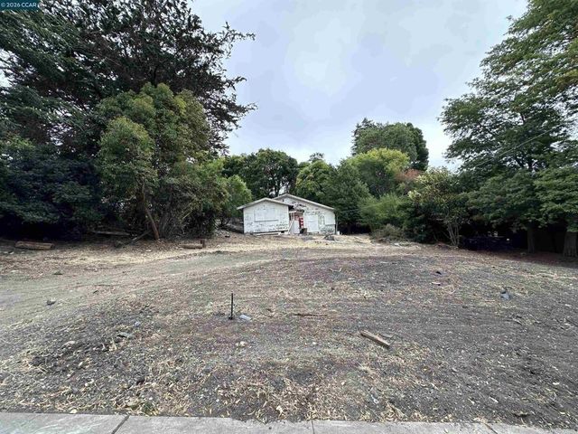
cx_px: 289
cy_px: 217
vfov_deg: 85.7
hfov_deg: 102.1
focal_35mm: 14
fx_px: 234
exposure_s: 1/375
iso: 40
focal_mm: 2.22
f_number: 2.2
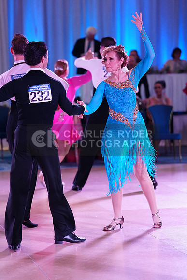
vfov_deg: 15.2
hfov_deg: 10.2
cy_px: 140
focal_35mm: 135
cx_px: 94
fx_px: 1051
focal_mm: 135
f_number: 2.8
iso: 2000
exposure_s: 1/500
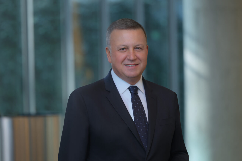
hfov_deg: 17.1
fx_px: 807
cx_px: 121
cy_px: 80
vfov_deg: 11.4
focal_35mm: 120
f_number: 2.8
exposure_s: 1/80
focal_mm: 120
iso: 125
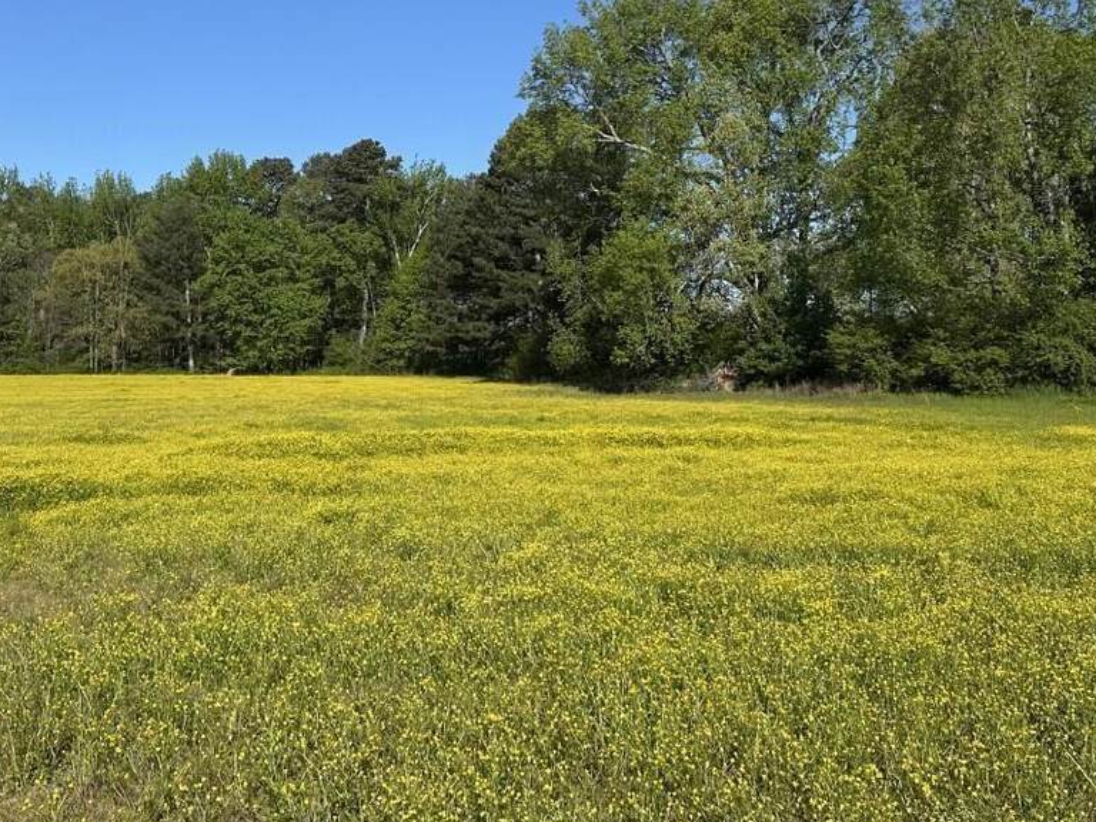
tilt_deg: +2.8
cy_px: 295
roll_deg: -0.4
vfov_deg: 35.7
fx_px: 1266
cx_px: 467
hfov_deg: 46.7
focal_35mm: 40
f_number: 1.78
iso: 80
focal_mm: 6.86
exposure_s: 1/4762
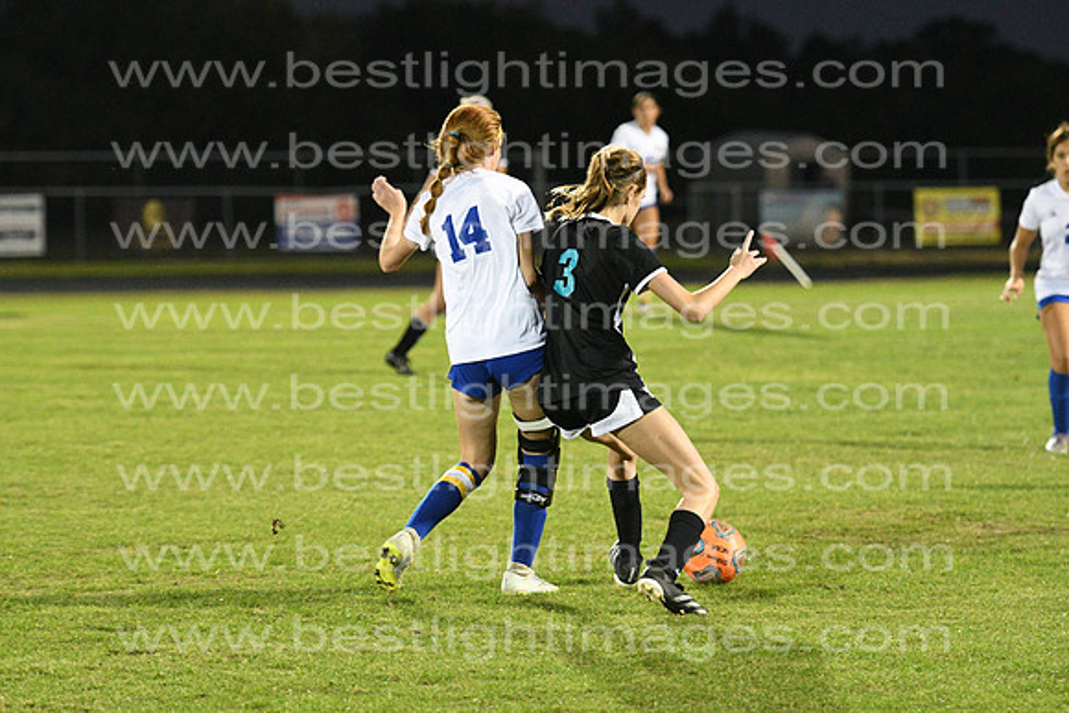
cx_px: 534
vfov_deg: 7.3
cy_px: 356
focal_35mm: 188
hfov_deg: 11.0
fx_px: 5569
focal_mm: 125
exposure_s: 1/800
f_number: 2.8
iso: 7200
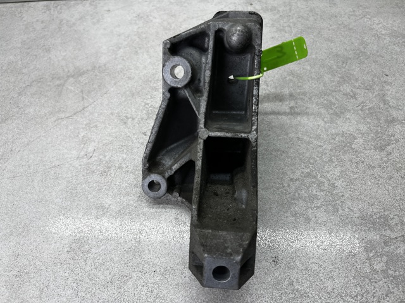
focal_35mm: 26
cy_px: 152
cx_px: 202
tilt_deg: -54.5
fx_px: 304
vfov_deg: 53.0
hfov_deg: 67.3
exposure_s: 1/271
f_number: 1.6
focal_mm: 5.1
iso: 40
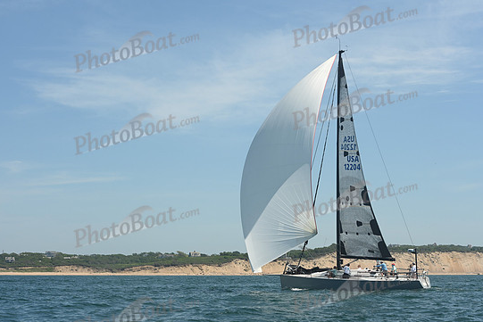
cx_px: 246
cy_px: 165
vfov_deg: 18.2
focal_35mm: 75
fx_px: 1006
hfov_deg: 27.0
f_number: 9
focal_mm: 70
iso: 320
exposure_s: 1/1000
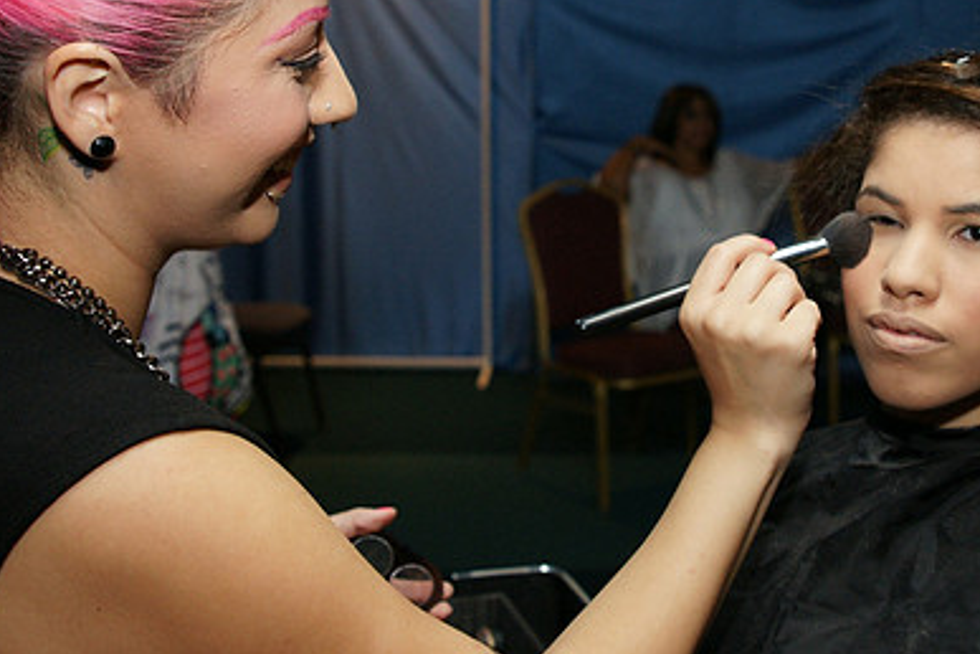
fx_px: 1470
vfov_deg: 24.8
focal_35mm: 54
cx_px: 661
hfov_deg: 36.5
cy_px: 171
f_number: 3.2
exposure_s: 1/160
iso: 800
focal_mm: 24
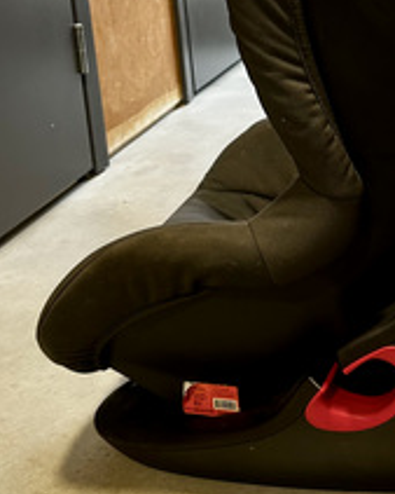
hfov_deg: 24.8
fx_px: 876
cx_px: 342
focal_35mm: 60
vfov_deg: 30.3
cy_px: 63
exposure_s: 1/49
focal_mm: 5.7
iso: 125
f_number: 1.5
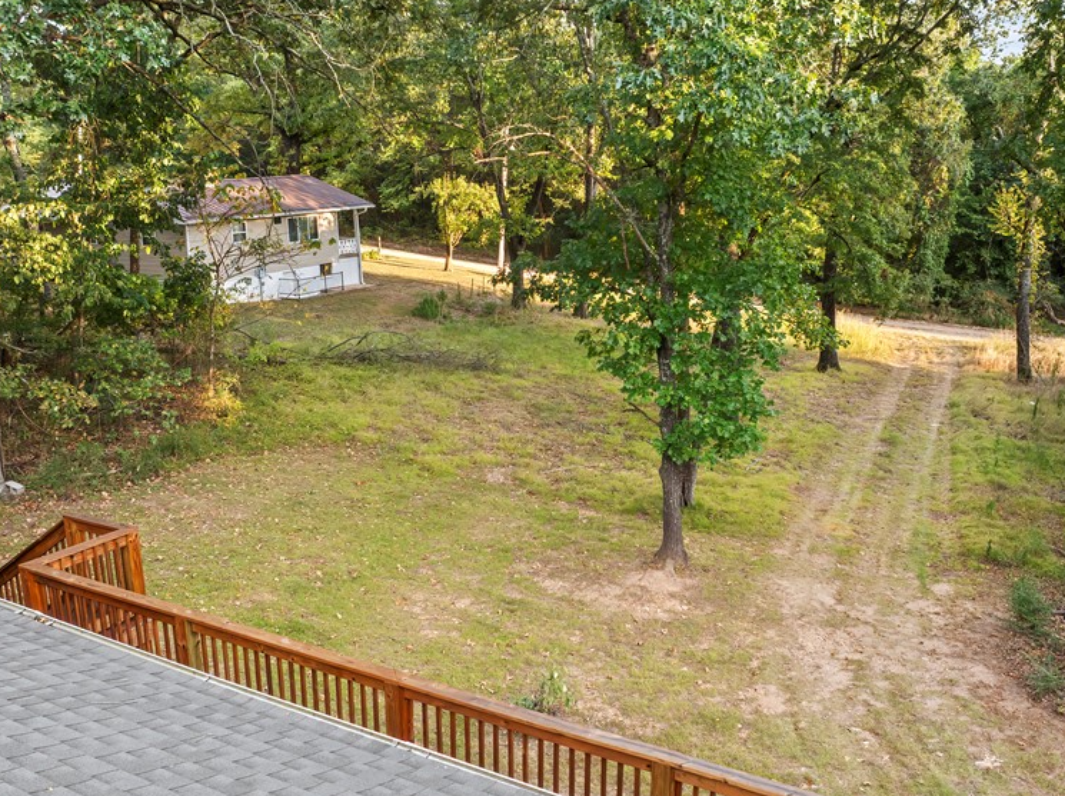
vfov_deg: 42.8
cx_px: 579
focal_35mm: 33
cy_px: 426
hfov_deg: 55.3
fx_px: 1014
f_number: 2.8
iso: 110
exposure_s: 1/60
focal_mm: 12.29
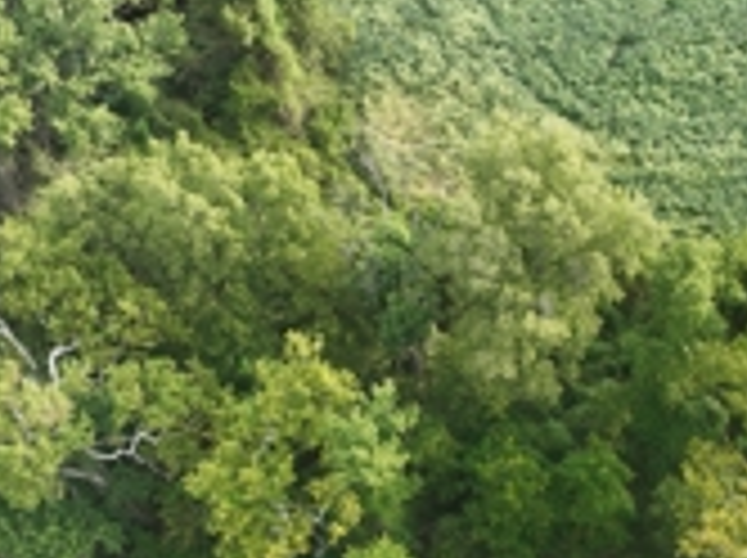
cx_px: 590
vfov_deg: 24.3
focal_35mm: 58
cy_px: 526
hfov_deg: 32.4
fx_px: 1250
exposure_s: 1/80
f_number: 2.8
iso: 100
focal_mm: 12.29
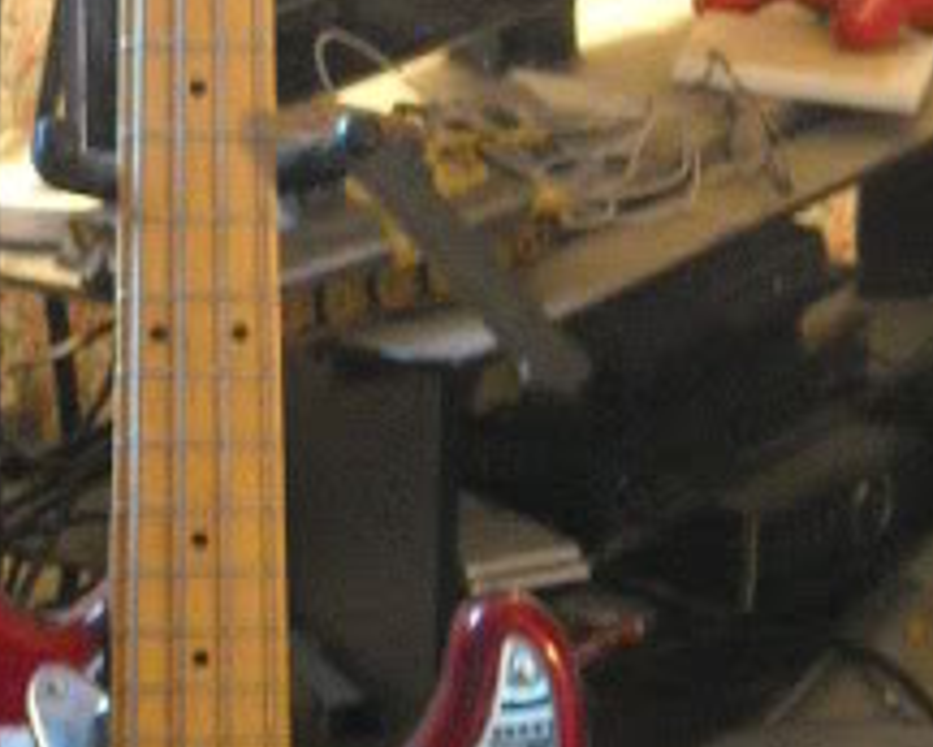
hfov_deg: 12.1
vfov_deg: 9.7
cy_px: 164
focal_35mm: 159
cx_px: 190
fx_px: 4392
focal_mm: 7.1
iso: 565
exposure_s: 1/8
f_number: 3.1
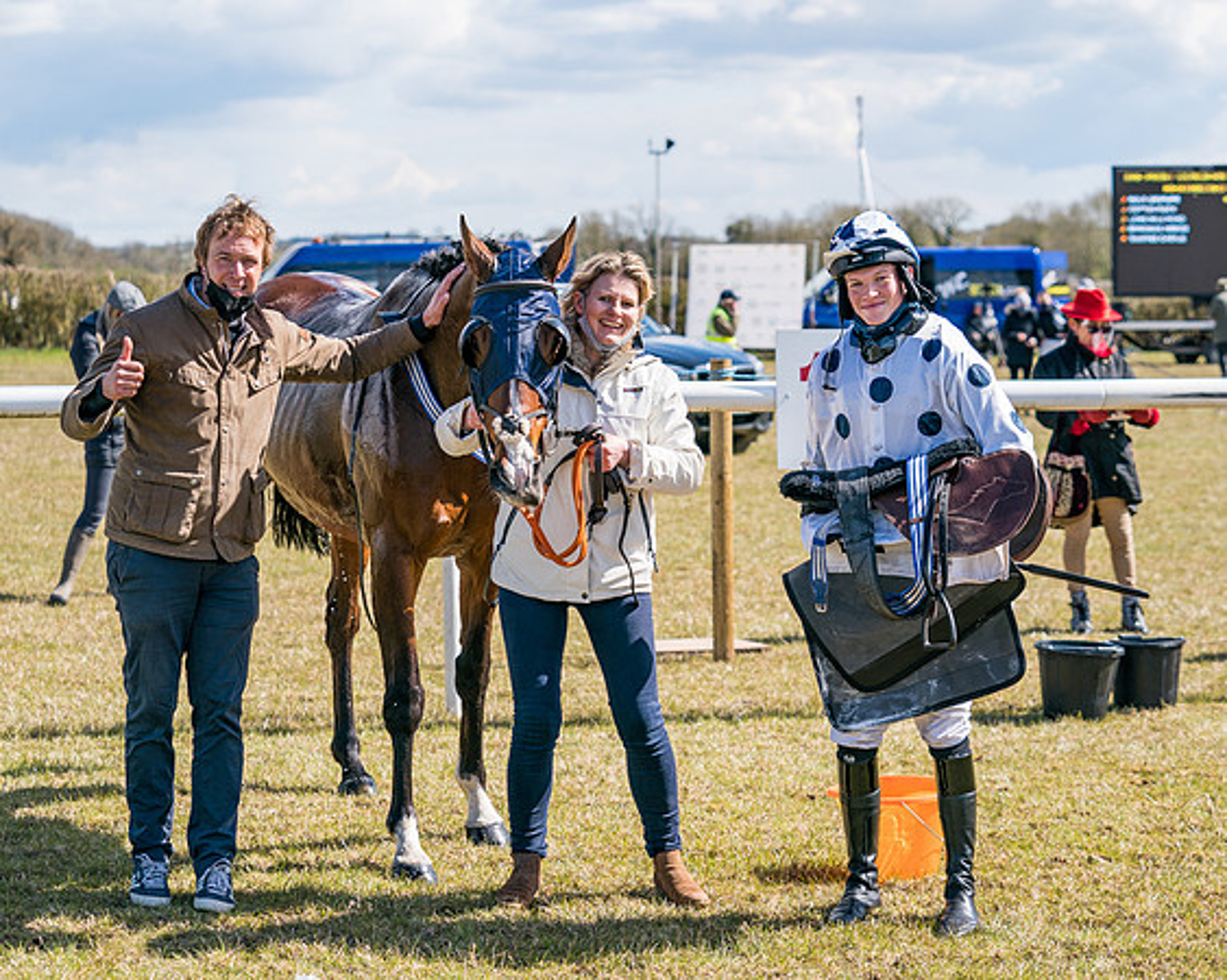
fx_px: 2944
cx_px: 618
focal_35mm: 81
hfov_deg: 23.5
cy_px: 490
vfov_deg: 18.9
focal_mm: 72
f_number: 4
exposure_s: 1/1600
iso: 200
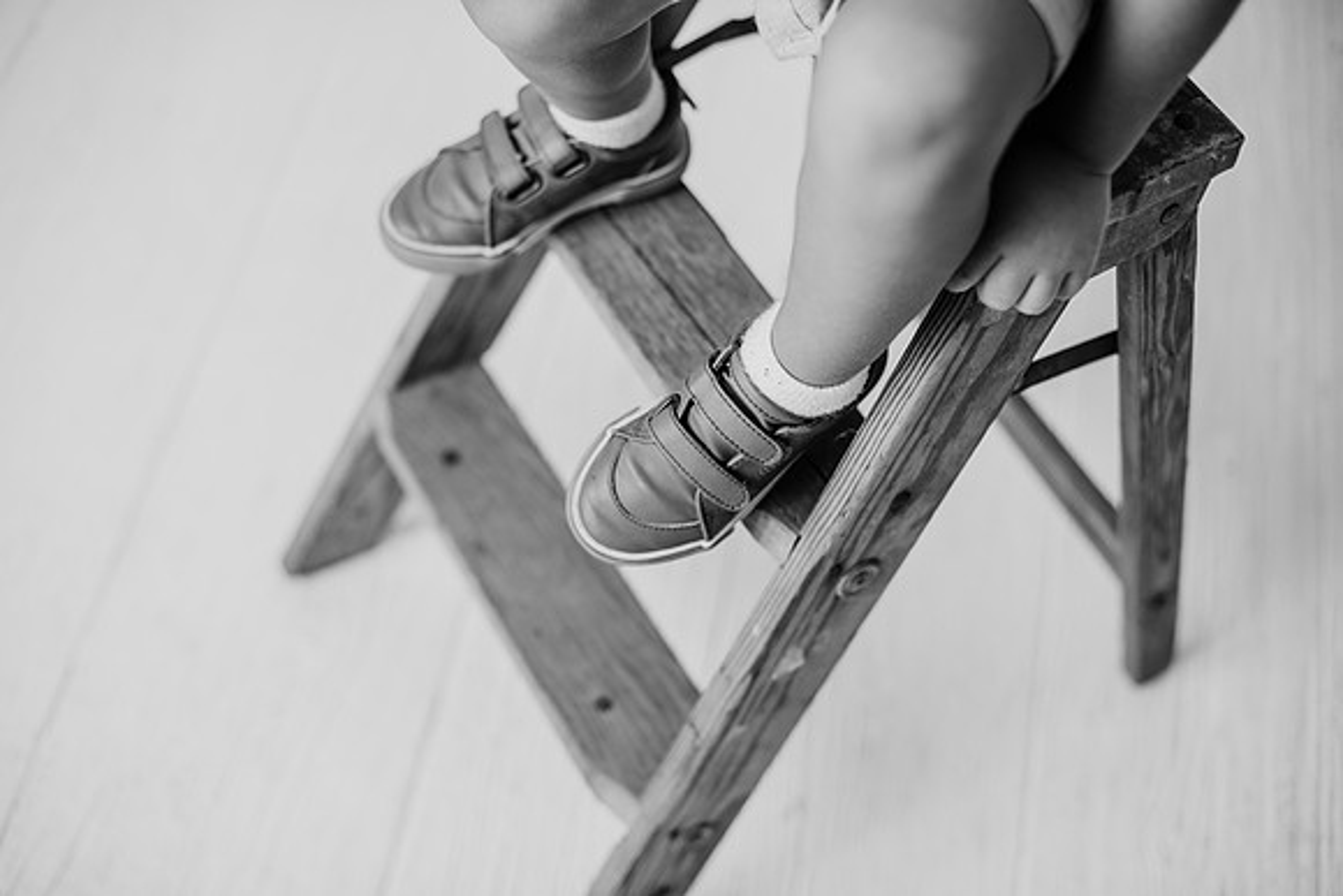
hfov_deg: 39.6
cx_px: 672
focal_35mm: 50
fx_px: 1866
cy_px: 448
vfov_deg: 27.0
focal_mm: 50
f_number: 2.2
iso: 100
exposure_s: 1/160
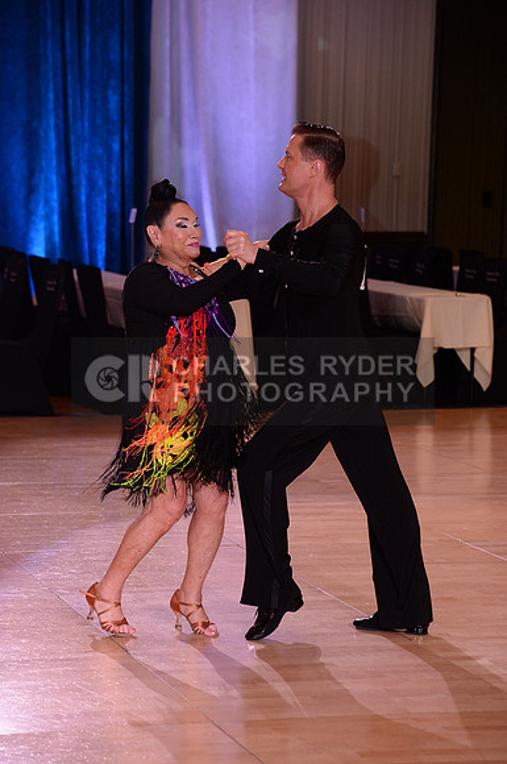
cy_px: 382
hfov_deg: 11.4
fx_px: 2542
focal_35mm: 120
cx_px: 254
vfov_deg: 17.1
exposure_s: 1/250
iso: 2000
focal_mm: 120
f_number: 5.6
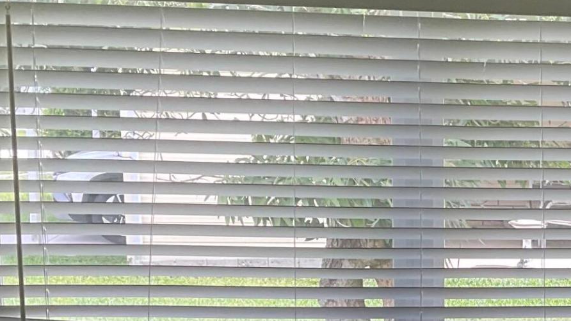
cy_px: 390
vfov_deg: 11.6
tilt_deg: -10.0
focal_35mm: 102
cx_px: 645
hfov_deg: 19.9
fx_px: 1545
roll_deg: -1.6
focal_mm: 3
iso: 16
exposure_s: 1/134
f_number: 1.8
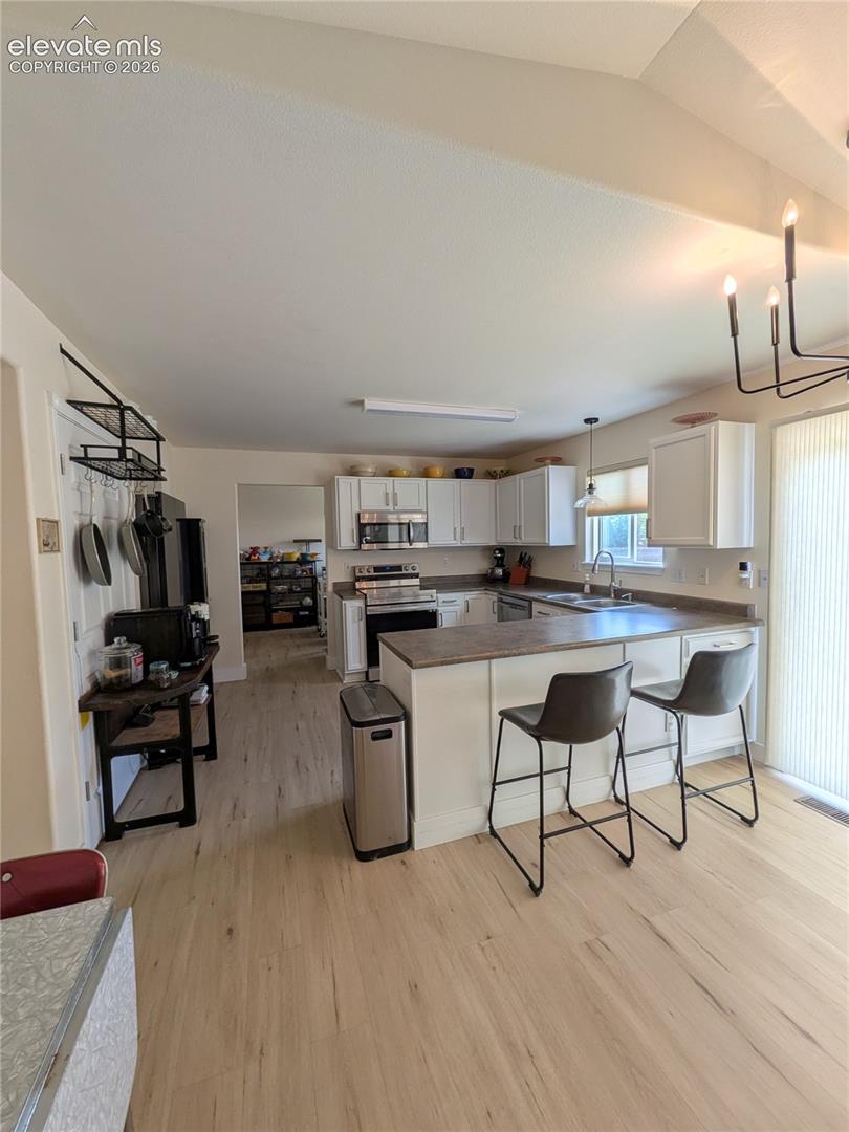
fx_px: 458
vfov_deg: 102.1
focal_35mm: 14
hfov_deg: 85.7
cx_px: 424
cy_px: 566
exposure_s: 1/139
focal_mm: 1.85
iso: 42
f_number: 2.2
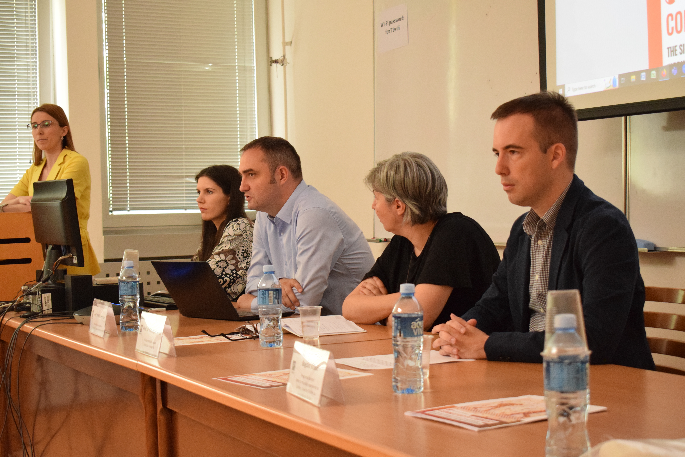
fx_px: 1142
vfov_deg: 22.6
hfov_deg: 33.4
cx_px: 342
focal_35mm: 60
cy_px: 228
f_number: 5
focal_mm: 40
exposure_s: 1/100
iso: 3200
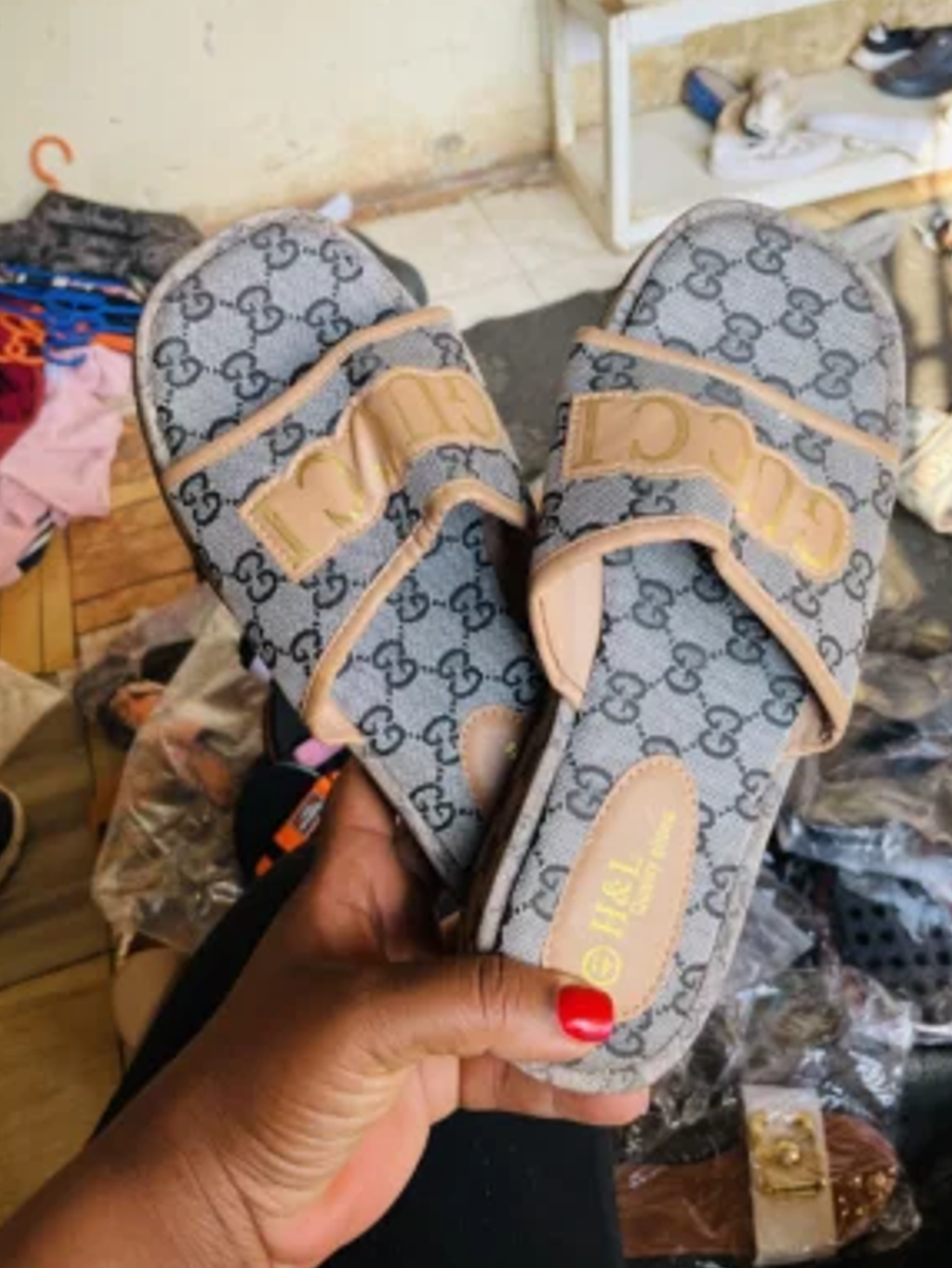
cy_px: 579
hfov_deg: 46.8
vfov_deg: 59.9
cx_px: 513
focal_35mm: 30
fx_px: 1099
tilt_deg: -46.3
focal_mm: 4.2
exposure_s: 1/126
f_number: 1.6
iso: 32
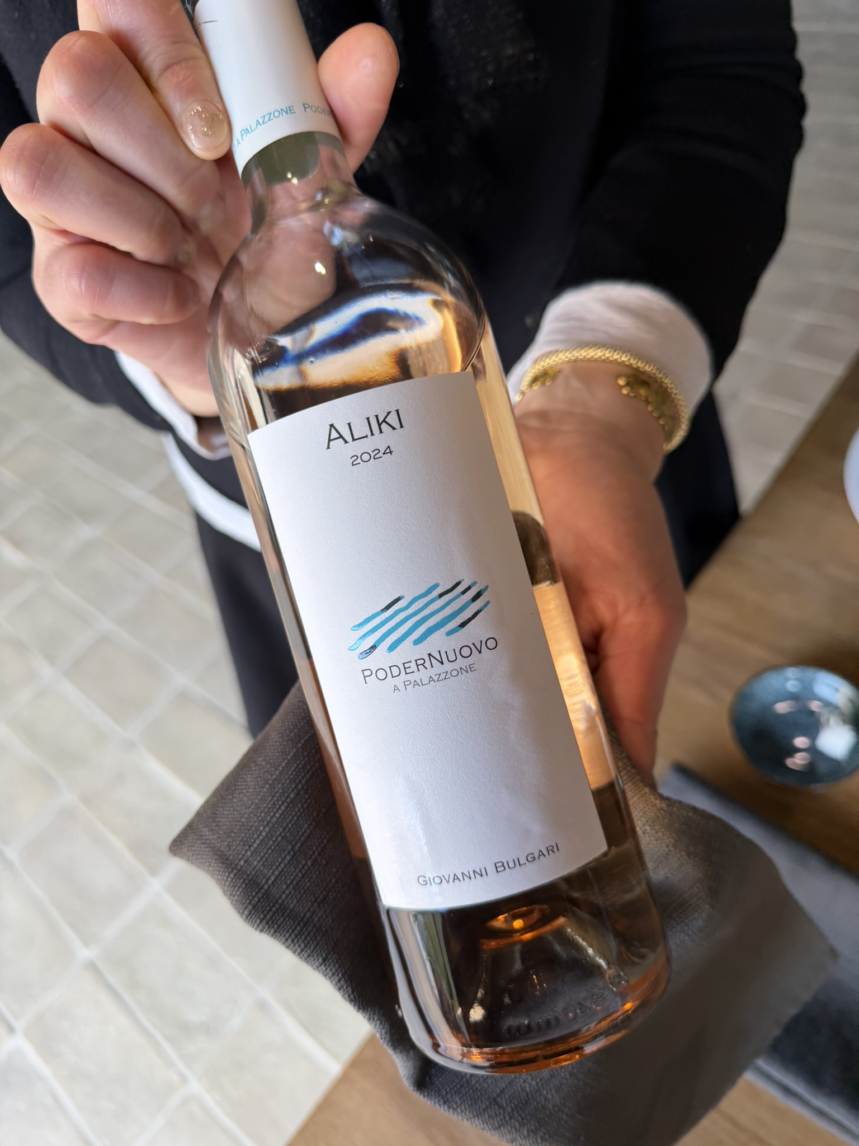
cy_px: 573
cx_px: 430
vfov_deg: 71.6
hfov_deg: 56.8
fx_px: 794
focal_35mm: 24
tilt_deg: -48.7
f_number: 1.78
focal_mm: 6.76
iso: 50
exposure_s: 1/100
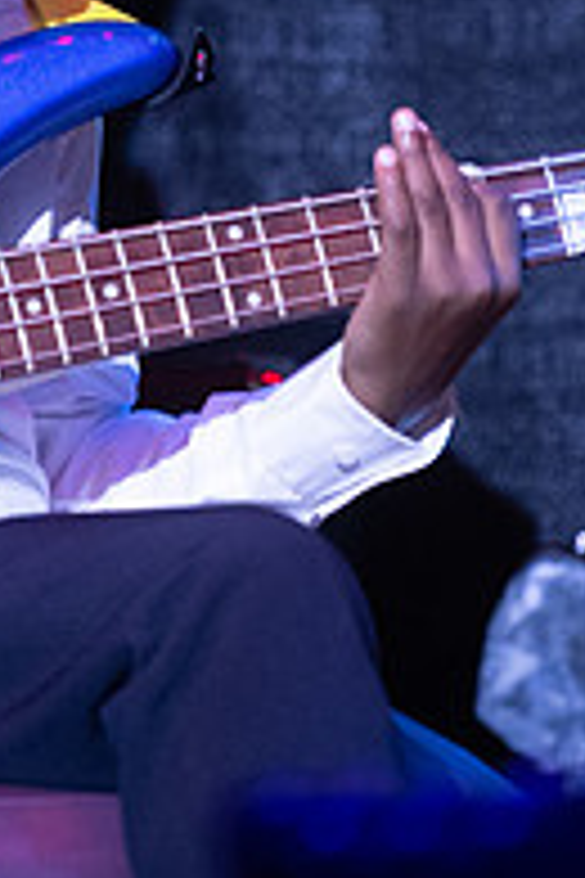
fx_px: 14356
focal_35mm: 589
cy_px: 63
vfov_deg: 3.5
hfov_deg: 2.3
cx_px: 36
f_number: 2.8
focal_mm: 170
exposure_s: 1/160
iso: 3200
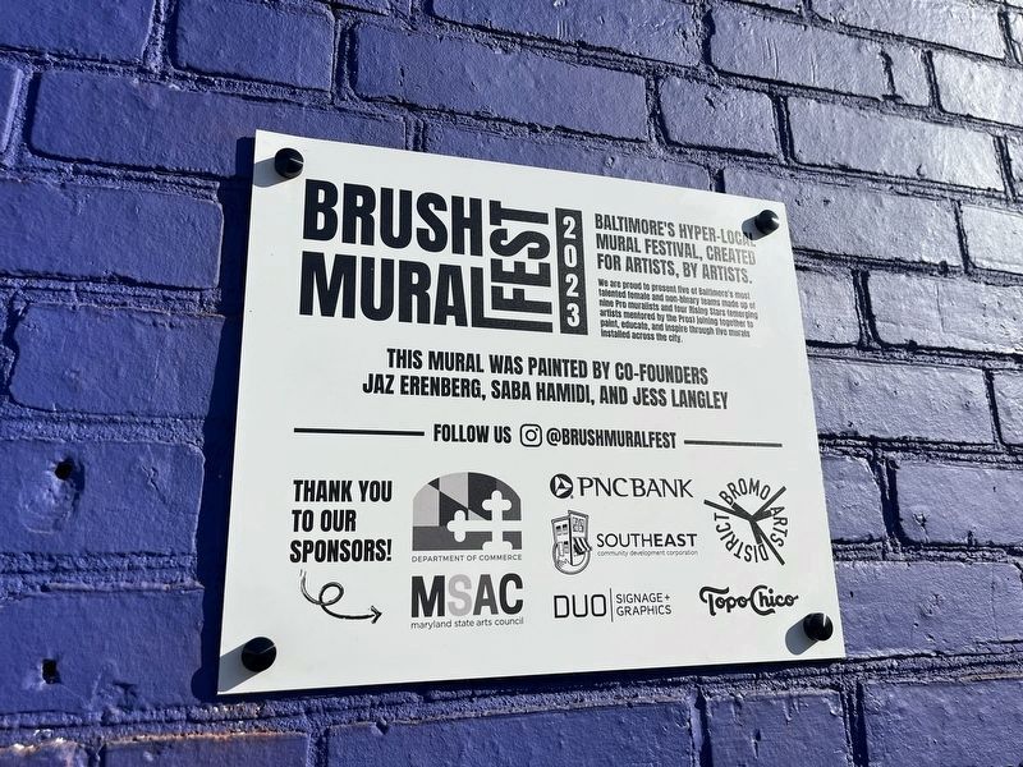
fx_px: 768
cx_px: 512
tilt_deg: +10.4
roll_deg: +0.3
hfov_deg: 67.3
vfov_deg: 53.1
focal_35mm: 26
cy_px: 384
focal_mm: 5.1
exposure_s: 1/5076
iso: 50
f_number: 1.6
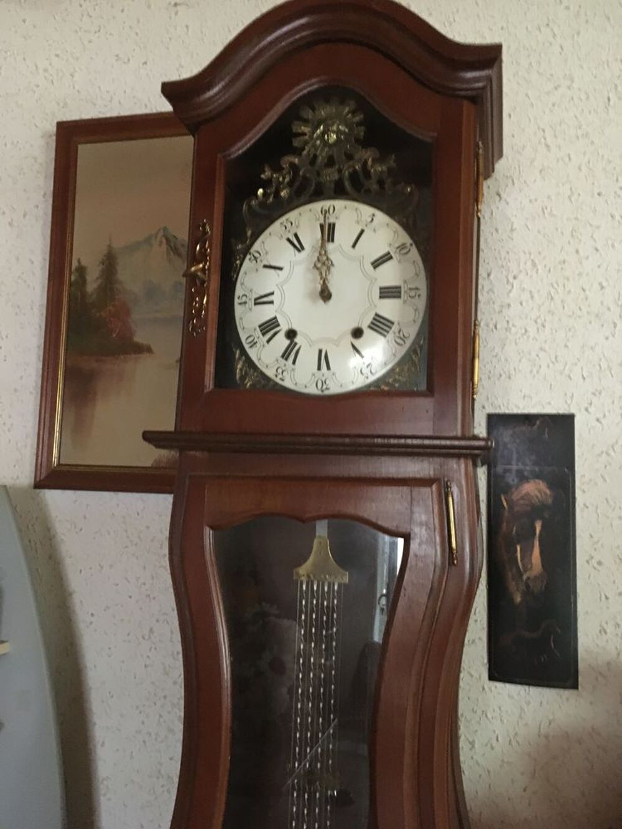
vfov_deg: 61.7
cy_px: 414
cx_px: 311
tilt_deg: +7.4
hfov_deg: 48.2
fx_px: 695
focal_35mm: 29
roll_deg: -0.9
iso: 500
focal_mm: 4.15
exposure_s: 1/17
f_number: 2.2
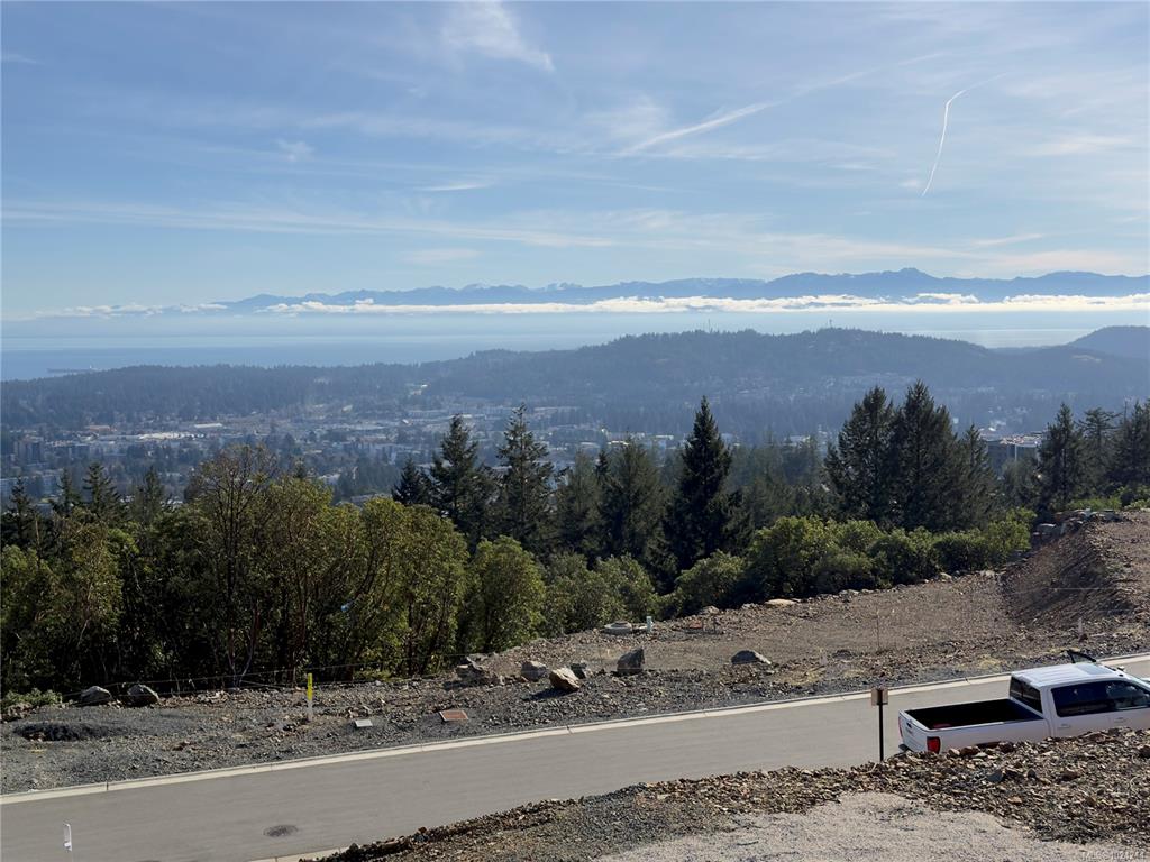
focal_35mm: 48
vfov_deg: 30.3
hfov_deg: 39.7
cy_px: 431
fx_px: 1595
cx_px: 575
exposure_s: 1/5882
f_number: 1.78
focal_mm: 6.76
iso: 64
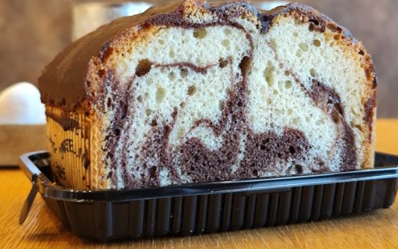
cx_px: 205
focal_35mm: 28
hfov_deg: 66.4
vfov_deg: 44.2
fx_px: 304
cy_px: 91
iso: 1209
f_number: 1.69
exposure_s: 1/50
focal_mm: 7.01
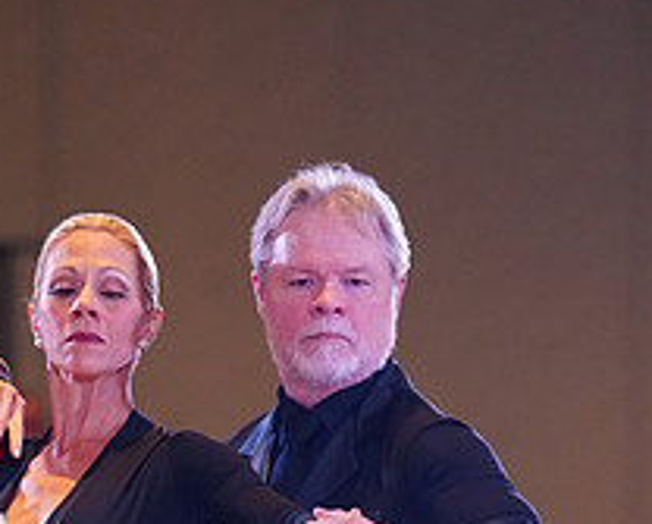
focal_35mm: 523
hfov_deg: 3.7
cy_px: 838
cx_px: 183
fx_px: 10106
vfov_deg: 3.0
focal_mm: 200
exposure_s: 1/400
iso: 5000
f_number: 2.8
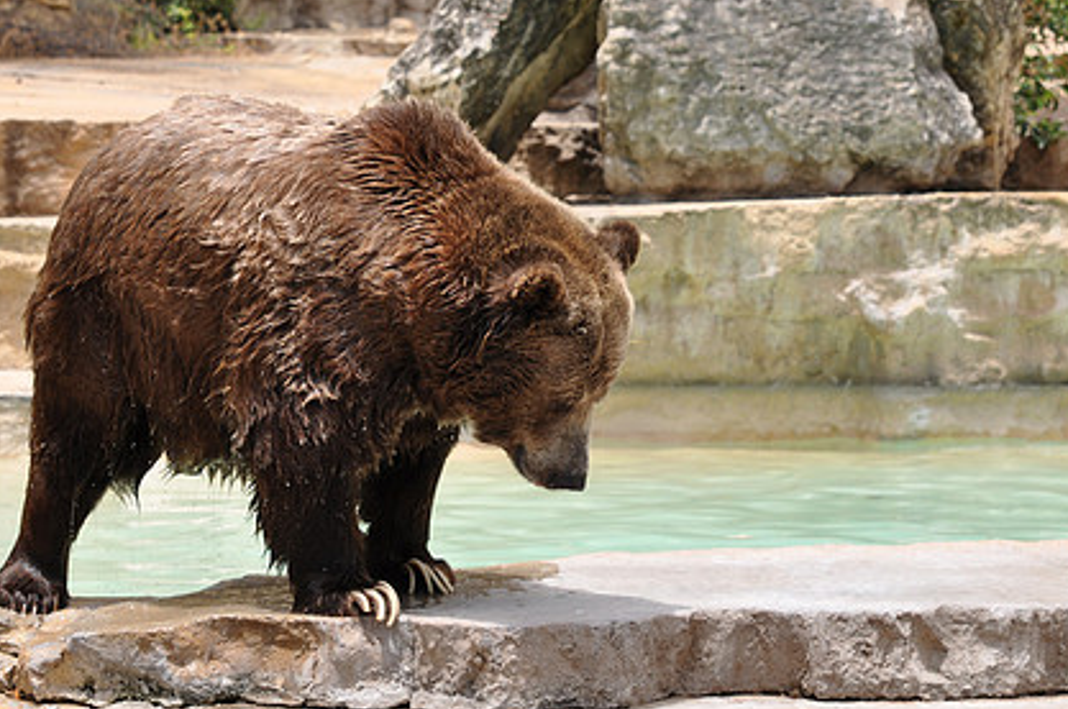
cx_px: 410
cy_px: 337
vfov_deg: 9.4
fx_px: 4326
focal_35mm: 146
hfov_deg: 14.1
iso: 200
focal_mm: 70
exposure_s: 1/640
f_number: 6.3
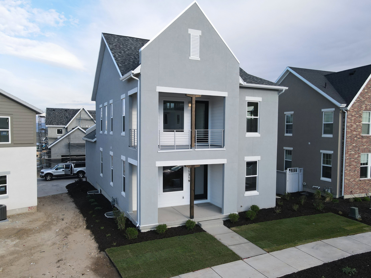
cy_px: 139
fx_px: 257
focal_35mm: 24
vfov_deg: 56.8
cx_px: 186
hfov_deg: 71.6
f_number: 2.8
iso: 100
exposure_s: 1/320
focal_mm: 4.5
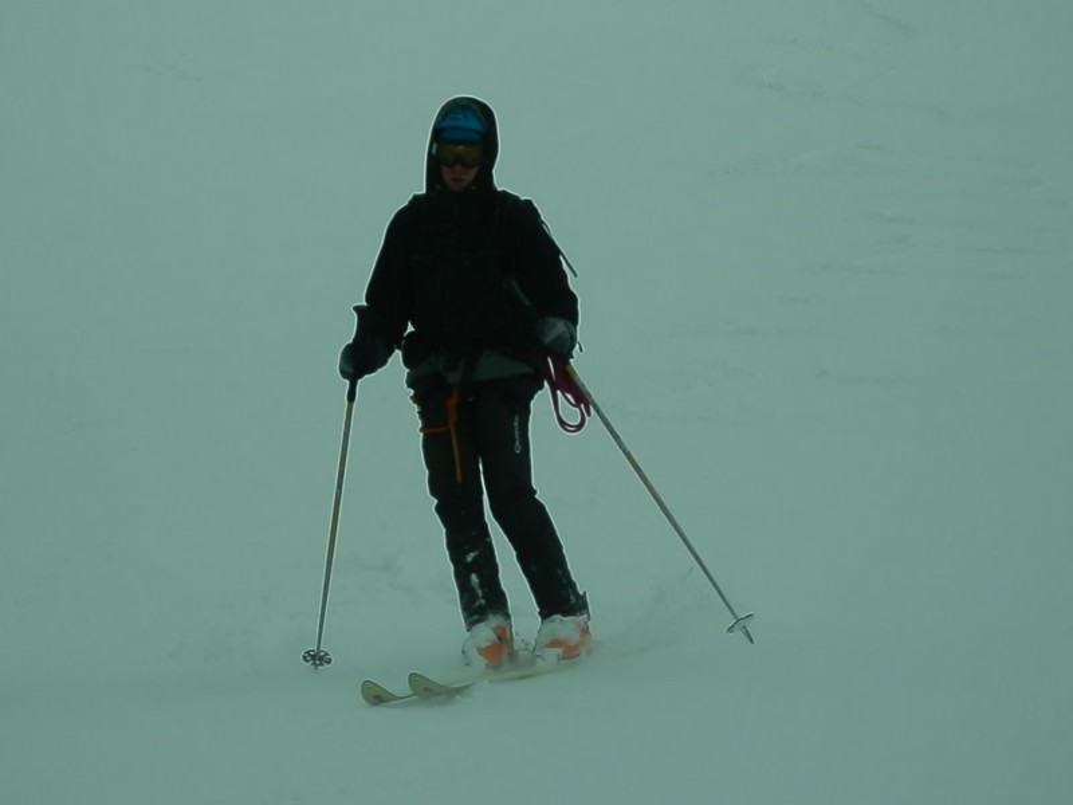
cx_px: 536
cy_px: 402
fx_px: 5734
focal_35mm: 185
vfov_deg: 8.0
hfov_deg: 10.7
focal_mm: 33.2
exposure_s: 1/320
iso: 80
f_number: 16.4
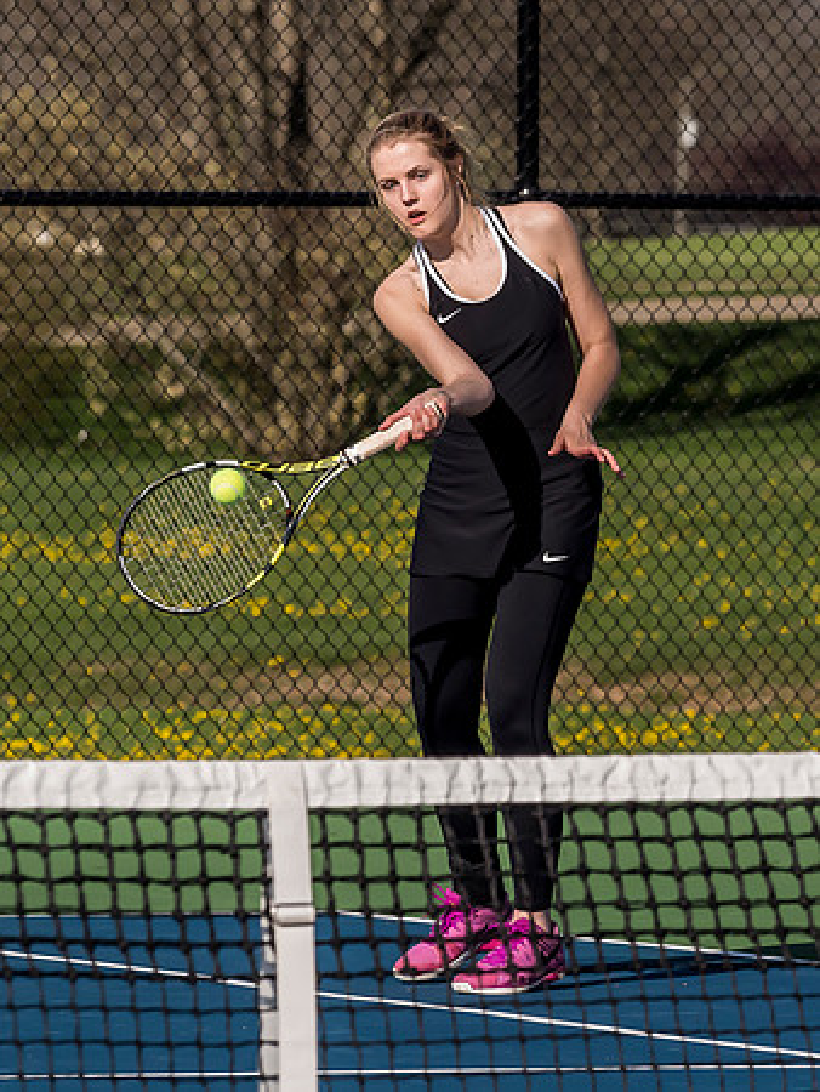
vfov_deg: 4.3
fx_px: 14694
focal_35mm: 466
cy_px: 488
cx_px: 482
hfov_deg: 3.2
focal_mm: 135
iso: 400
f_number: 5
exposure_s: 1/1600
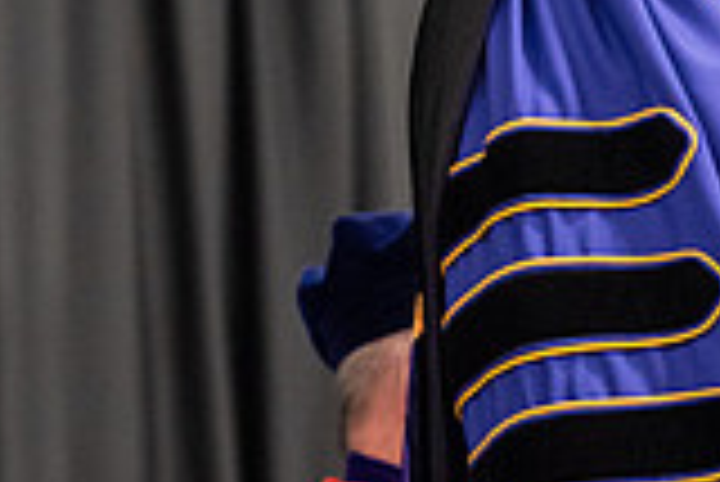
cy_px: -88
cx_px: 994
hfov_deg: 5.5
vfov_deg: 3.7
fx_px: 7407
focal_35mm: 370
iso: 3200
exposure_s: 1/200
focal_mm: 102
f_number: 3.2
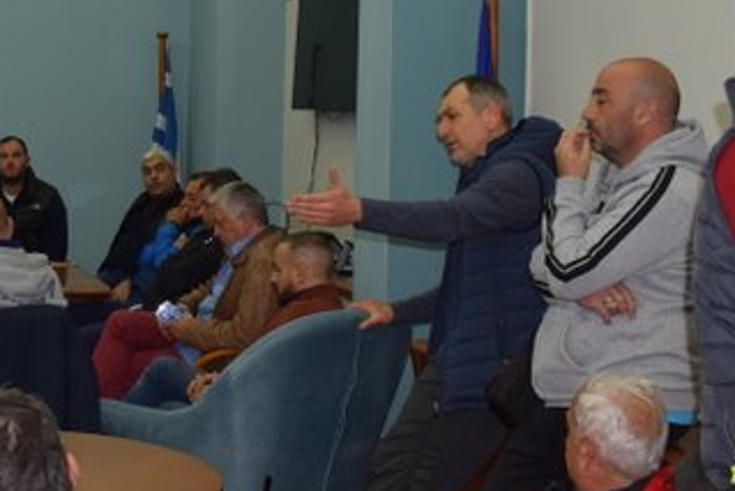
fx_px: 1453
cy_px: 71
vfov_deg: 18.9
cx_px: 39
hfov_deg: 27.1
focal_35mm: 71
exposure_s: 1/125
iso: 800
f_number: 5.6
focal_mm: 21
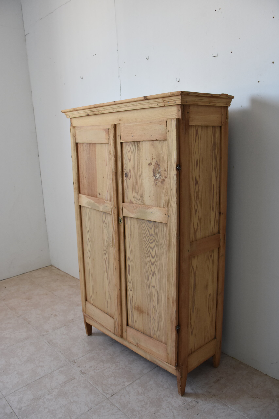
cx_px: 140
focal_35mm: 30
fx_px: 349
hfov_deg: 43.6
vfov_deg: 61.9
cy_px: 210
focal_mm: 20
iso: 800
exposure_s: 1/80
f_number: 4.5
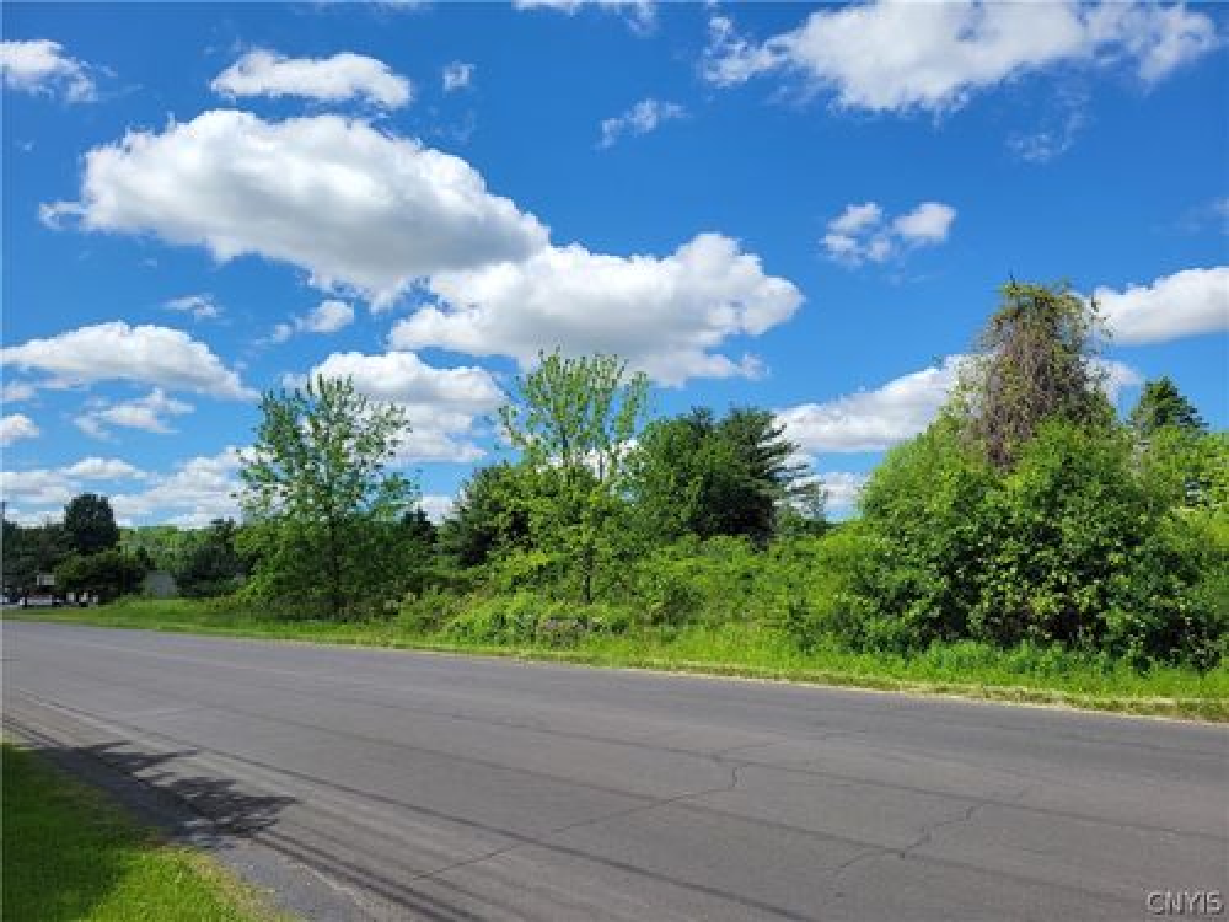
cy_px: 461
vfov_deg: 53.1
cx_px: 614
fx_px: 923
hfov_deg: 67.3
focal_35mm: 26
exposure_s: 1/2913
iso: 40
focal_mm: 5.4
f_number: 1.8
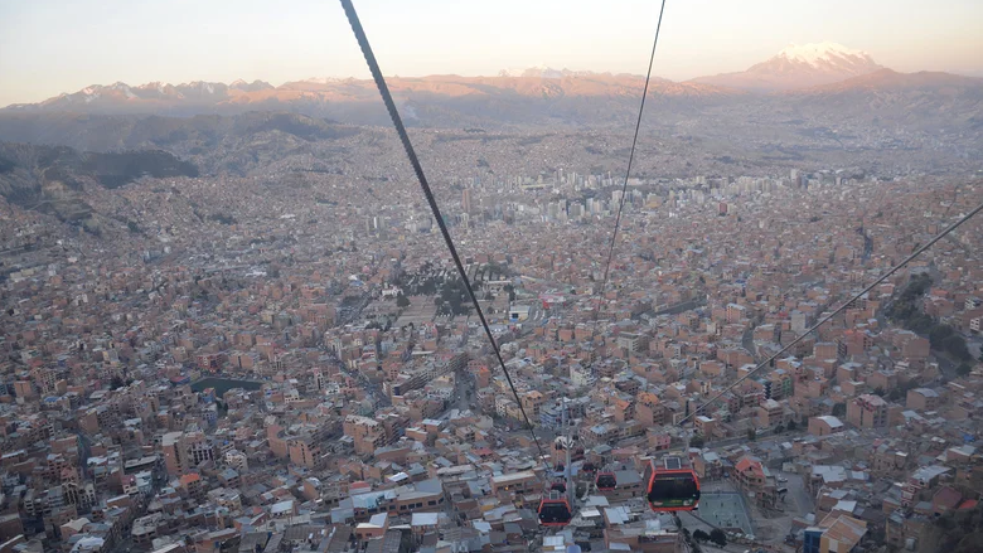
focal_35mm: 29
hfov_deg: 66.1
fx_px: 756
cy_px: 299
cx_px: 490
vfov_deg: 40.2
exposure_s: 1/60
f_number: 4
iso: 450
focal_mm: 18
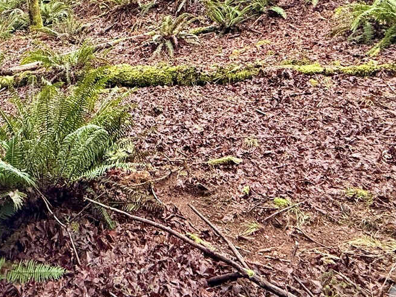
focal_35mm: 34
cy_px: -38
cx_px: 64
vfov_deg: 35.1
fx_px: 389
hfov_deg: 49.8
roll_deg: +2.3
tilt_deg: +4.7
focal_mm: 2.22
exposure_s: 1/99
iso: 160
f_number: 2.2
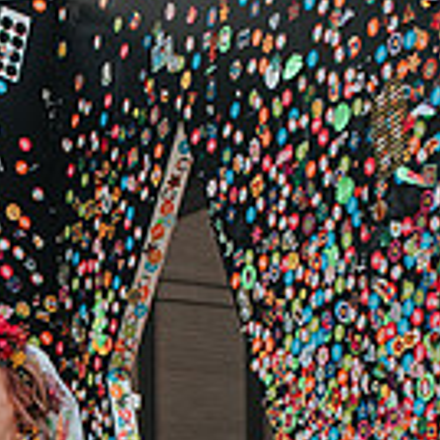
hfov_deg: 13.0
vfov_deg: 12.9
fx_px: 1869
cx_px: -108
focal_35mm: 130
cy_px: 609
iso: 640
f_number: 3.5
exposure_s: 1/1250
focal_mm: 35
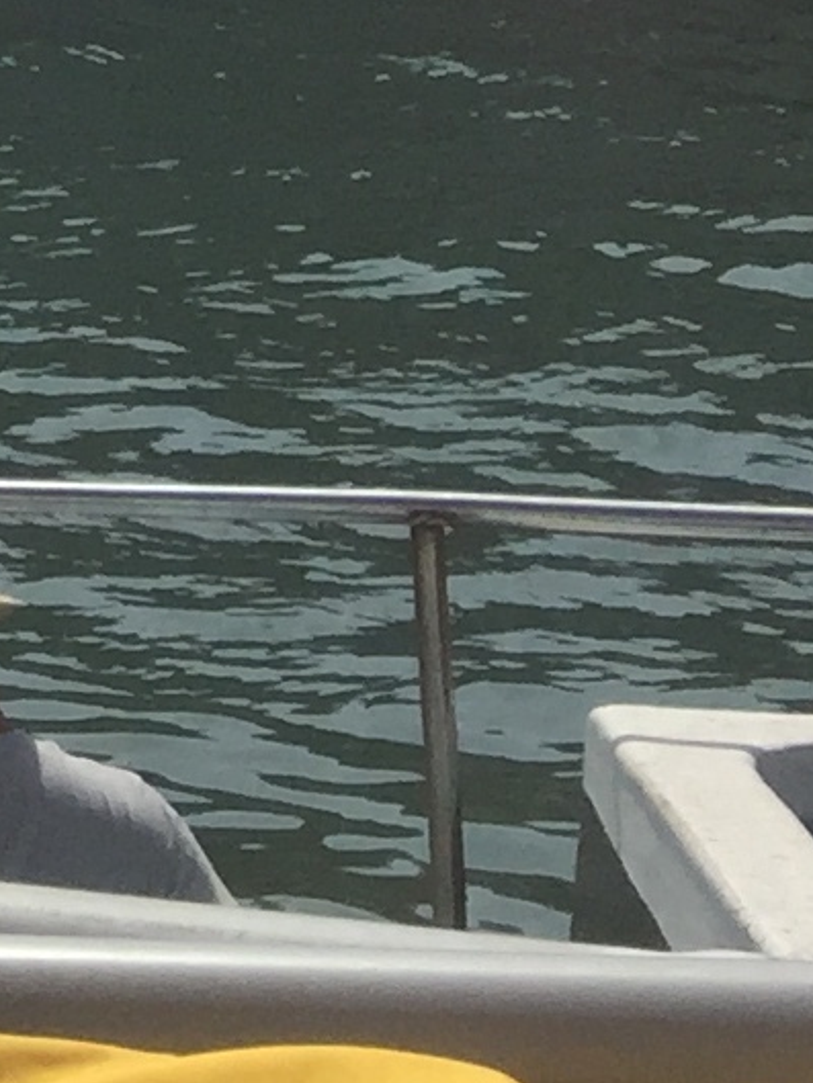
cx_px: -1853
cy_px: -1144
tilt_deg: +2.1
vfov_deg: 10.1
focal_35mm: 179
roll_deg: -0.4
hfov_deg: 7.1
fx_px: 5603
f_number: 2.2
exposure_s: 1/3968
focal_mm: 4.15
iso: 32
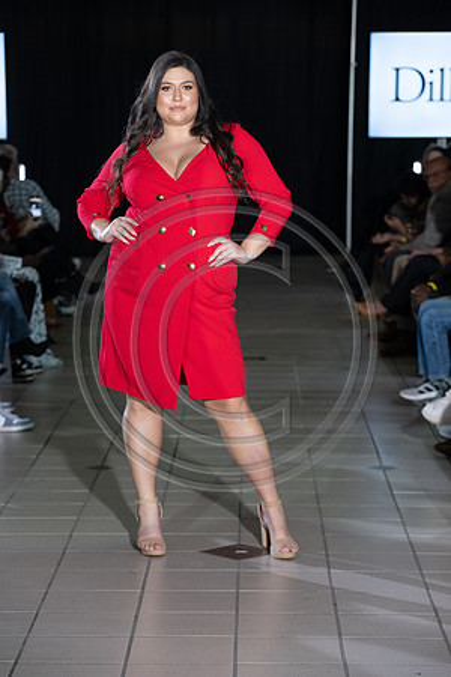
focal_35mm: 112
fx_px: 2105
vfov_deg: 18.3
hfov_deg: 12.2
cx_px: 226
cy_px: 338
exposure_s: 1/160
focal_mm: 112
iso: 1250
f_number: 5
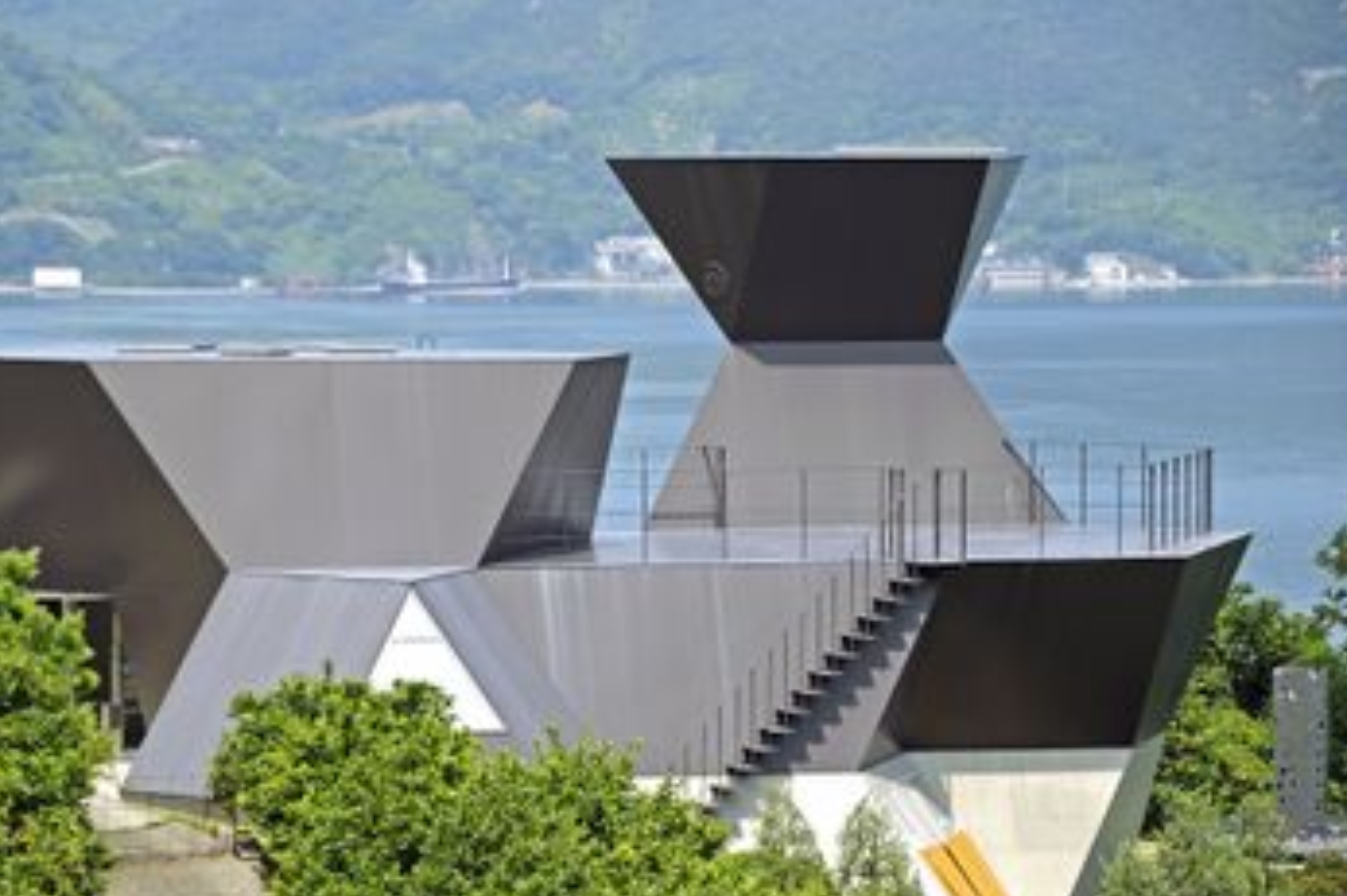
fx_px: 6380
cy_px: 528
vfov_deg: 8.0
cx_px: 592
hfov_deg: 12.1
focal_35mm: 171
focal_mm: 95
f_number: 5.3
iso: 250
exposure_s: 1/800
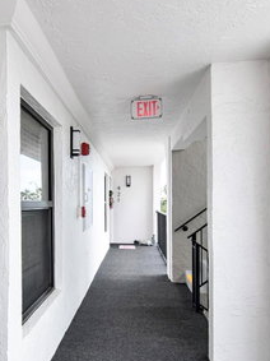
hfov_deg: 43.2
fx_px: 331
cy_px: 195
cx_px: 73
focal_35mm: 32
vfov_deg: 57.0
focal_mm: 13
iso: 400
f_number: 10
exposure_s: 1/200
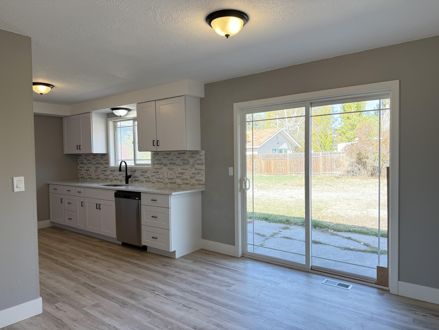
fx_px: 304
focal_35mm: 24
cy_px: 165
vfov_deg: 56.8
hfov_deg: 71.6
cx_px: 220
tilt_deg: -1.8
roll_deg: +0.3
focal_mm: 6.76
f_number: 1.78
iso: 80
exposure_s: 1/149
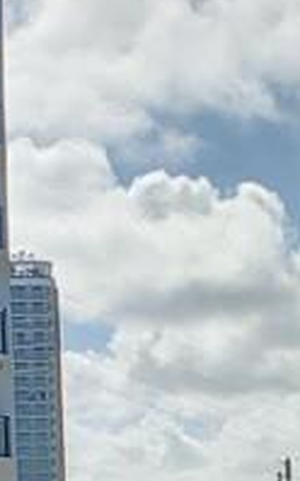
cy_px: 699
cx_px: 281
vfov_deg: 15.2
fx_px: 1678
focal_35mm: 128
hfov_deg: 10.2
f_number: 1.9
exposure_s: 1/1031
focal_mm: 1.78
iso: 50
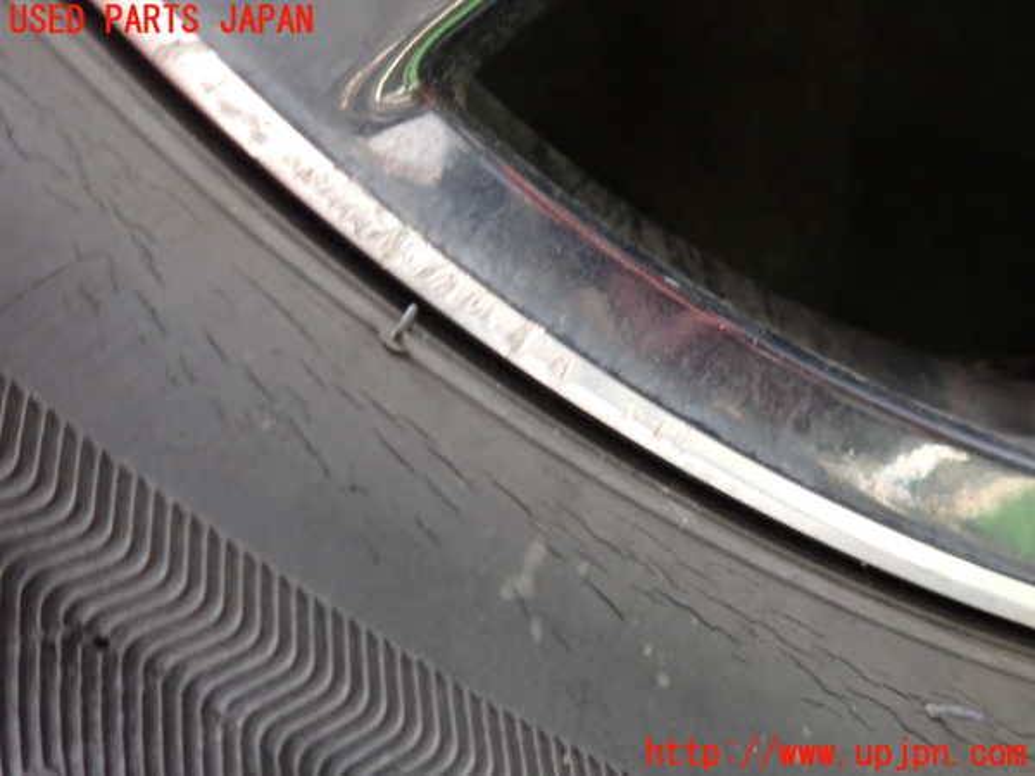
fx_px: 747
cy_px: 388
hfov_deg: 69.4
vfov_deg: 54.9
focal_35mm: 25
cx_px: 518
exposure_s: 1/30
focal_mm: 4.5
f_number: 2
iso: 640
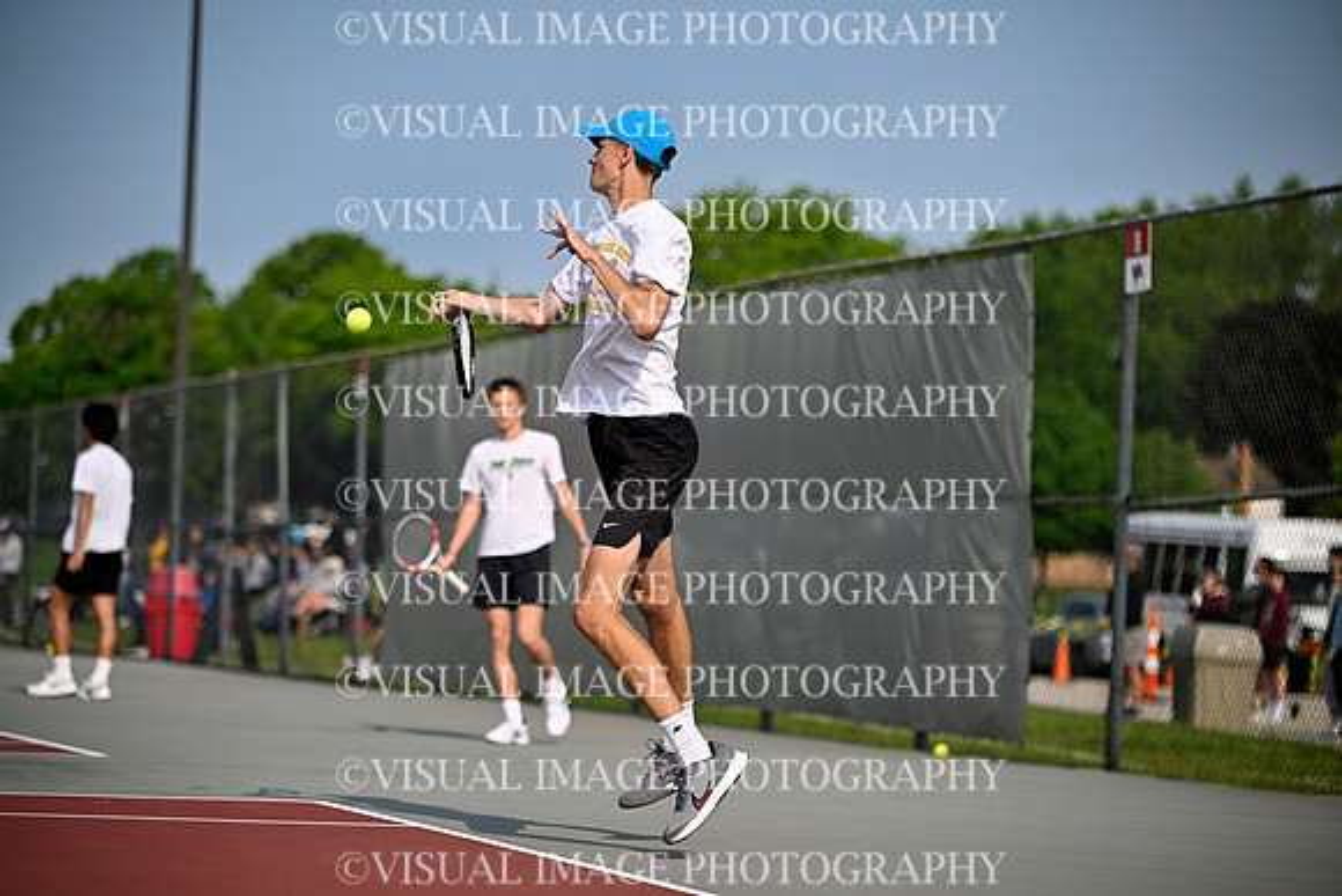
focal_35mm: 122
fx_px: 4549
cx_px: 671
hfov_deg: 16.8
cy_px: 448
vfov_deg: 11.2
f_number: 2.8
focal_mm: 122
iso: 320
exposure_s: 1/6400
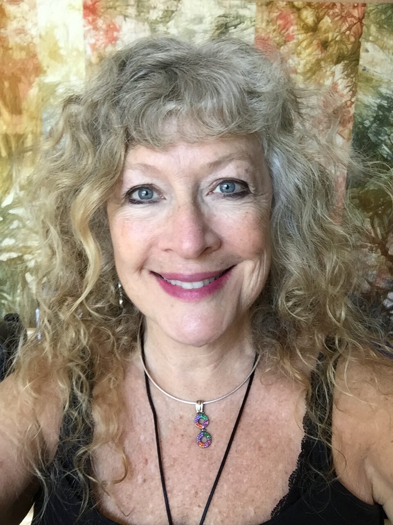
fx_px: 469
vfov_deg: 58.4
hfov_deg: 45.4
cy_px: 262
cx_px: 196
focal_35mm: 31
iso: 50
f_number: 2.2
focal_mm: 2.65
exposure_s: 1/30
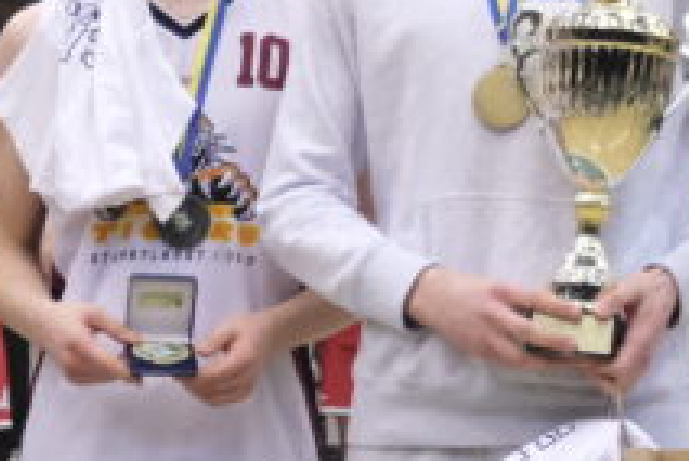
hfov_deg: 12.4
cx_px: 3
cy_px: 524
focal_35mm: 164
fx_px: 3143
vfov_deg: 8.3
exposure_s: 1/500
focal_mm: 22.7
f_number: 2.8
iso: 4000
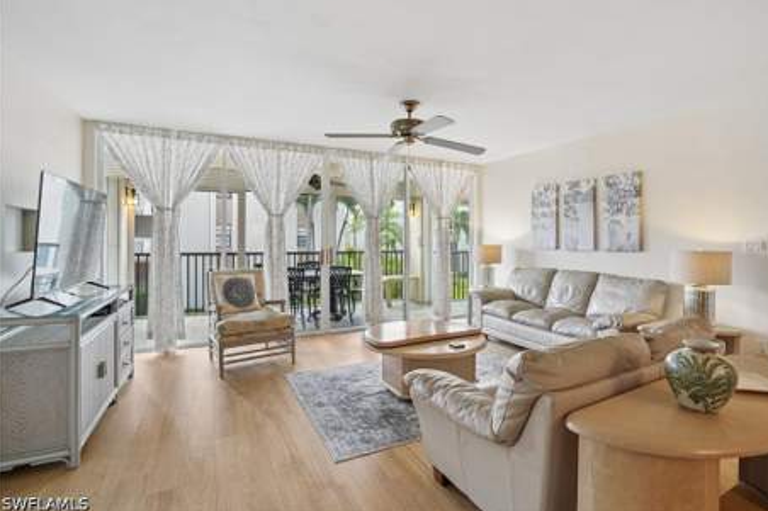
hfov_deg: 93.2
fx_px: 363
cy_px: 244
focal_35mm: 17
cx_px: 406
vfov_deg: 70.4
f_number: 8
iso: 400
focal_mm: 16
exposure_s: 1/6
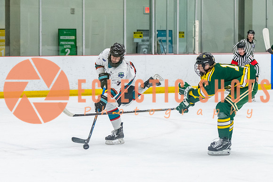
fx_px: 1073
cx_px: 109
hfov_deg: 14.5
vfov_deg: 9.7
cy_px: 91
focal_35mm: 141
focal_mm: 86
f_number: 2.8
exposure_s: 1/800
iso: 4000
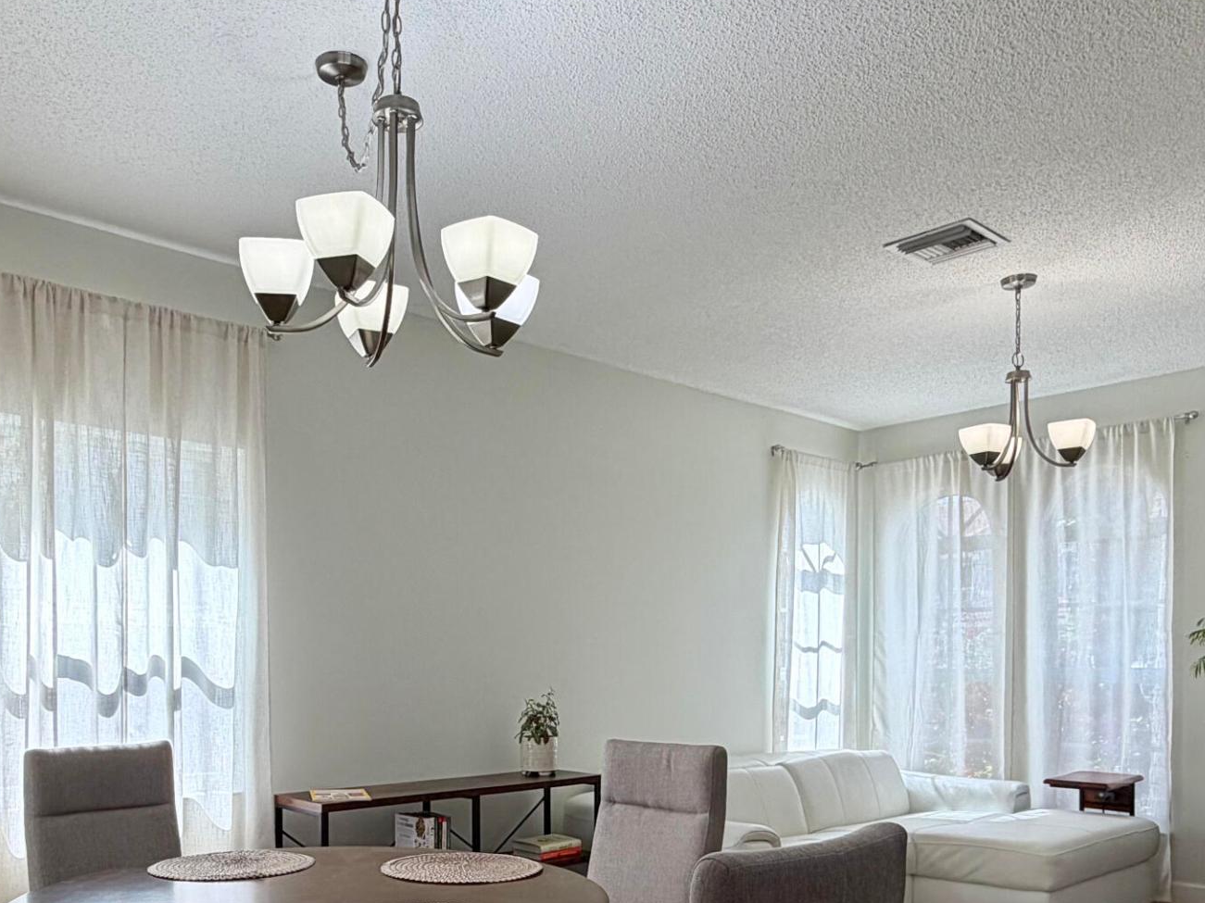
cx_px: 508
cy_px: 676
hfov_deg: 58.1
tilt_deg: -1.5
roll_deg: +0.5
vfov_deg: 44.0
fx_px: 1079
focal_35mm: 31
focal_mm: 2.22
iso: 50
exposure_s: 1/126
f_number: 2.2
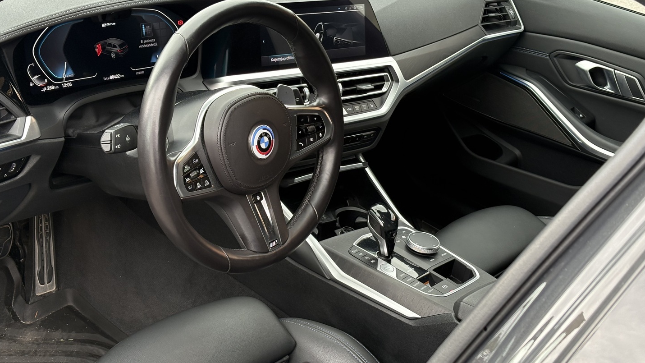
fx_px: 975
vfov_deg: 21.1
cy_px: 165
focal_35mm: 57
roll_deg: -10.8
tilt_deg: -25.6
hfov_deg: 36.6
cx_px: 322
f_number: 1.6
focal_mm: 5.96
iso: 100
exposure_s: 1/109
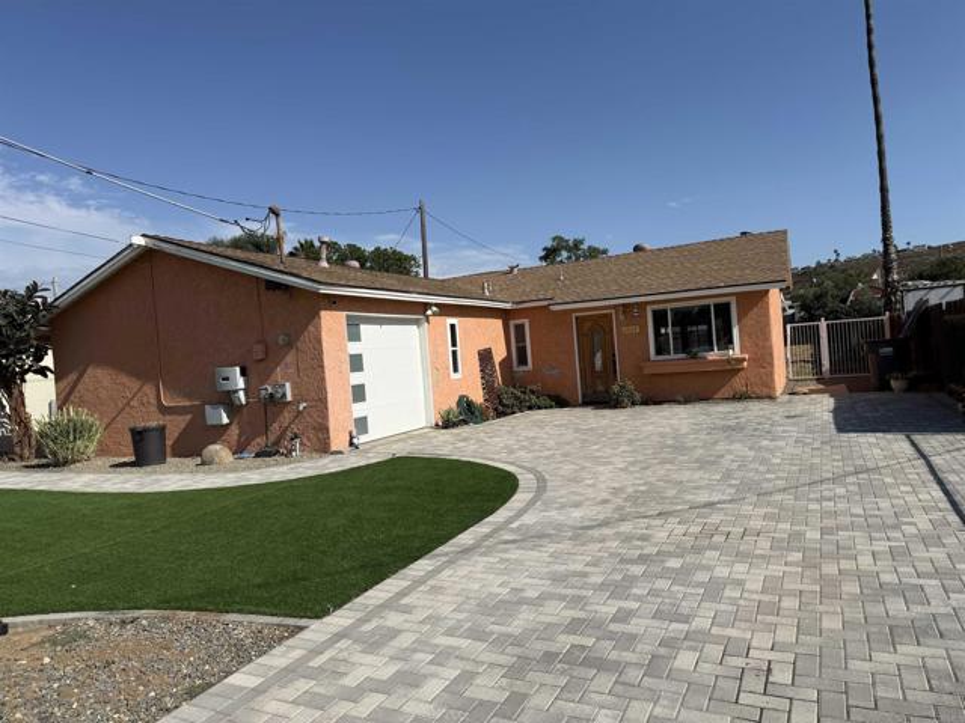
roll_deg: +5.0
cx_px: 482
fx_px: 669
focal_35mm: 24
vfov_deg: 56.8
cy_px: 362
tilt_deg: +0.0
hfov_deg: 71.6
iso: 80
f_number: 1.78
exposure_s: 1/7353
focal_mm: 6.76
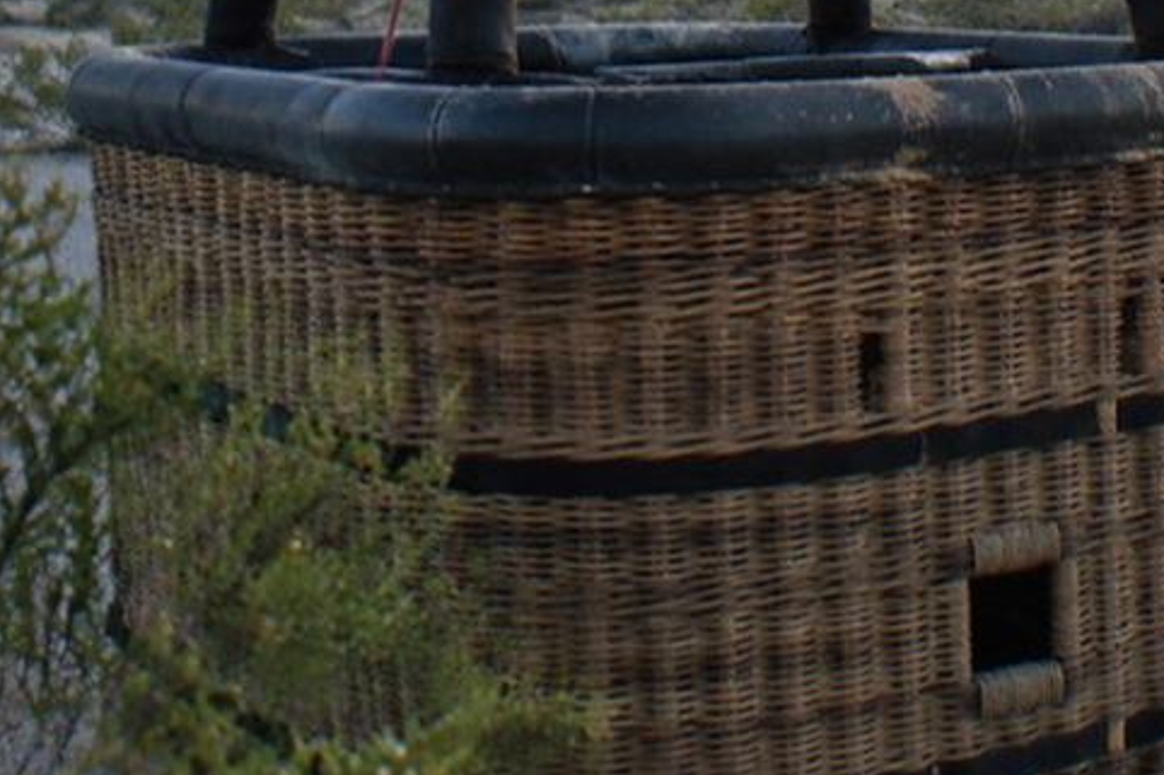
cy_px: 155
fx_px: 2683
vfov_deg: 16.3
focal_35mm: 83
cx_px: 1164
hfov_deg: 23.5
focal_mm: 40
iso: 200
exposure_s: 1/100
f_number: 11
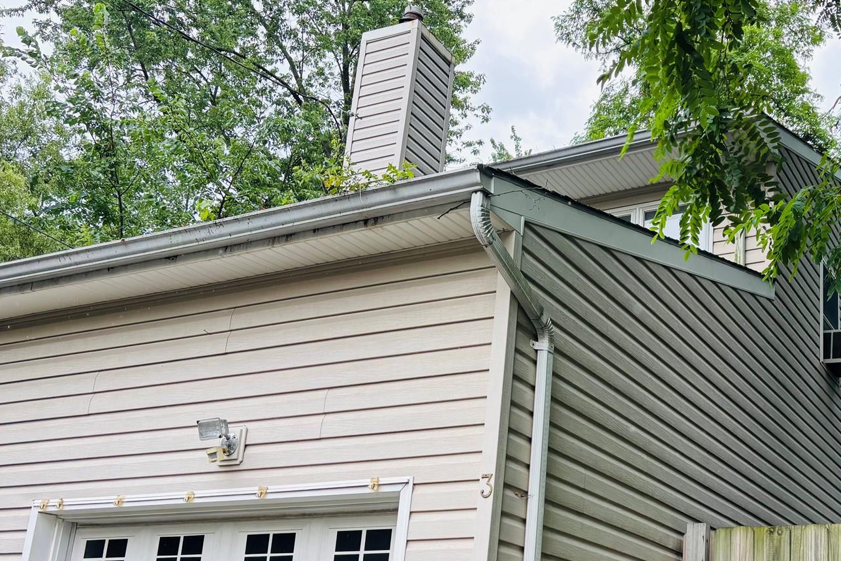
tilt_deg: +16.5
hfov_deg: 44.1
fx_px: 1005
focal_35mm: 43
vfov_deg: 30.8
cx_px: 623
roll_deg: -2.0
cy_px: 404
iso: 50
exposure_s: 1/726
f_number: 1.6
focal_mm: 5.96
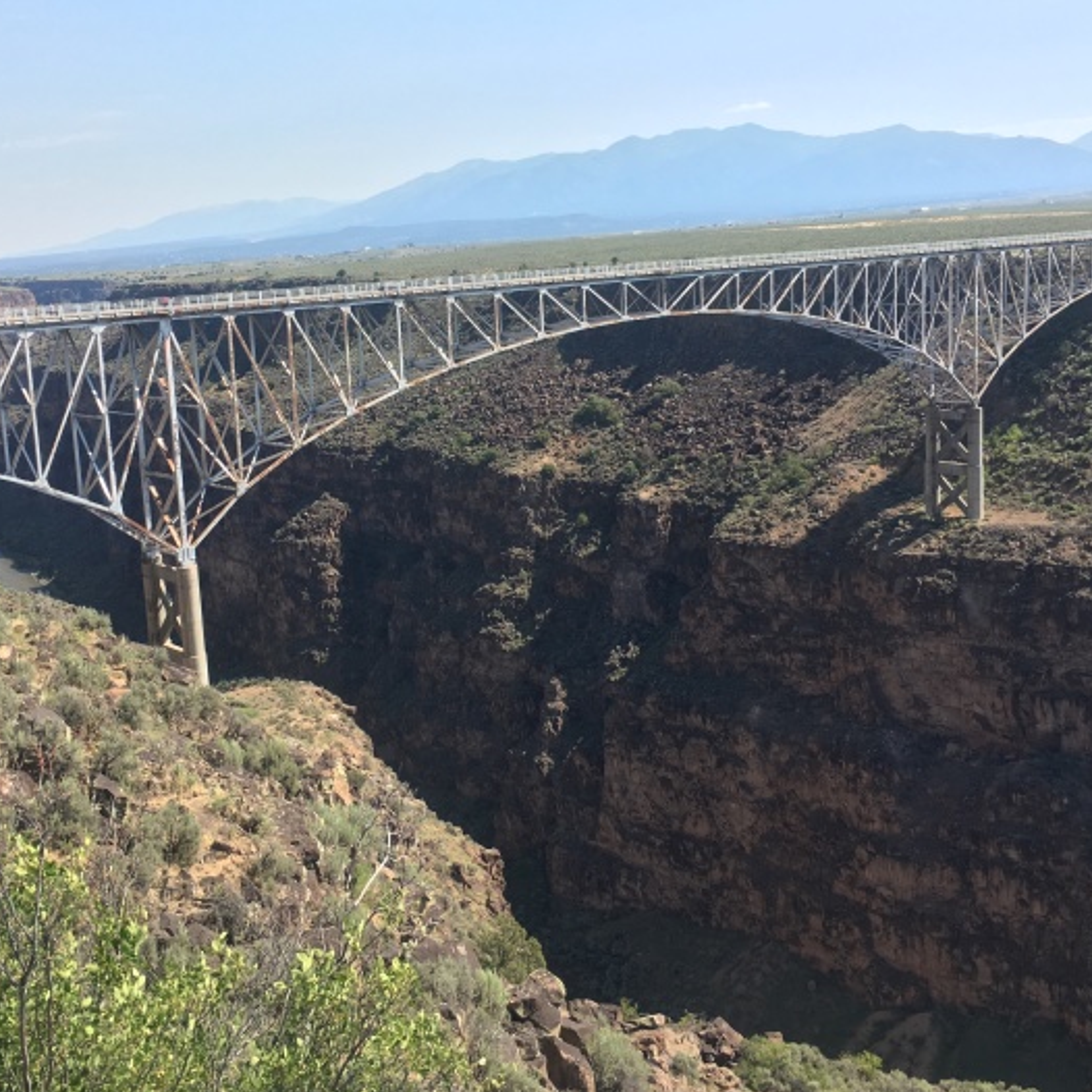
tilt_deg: -10.5
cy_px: 490
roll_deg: +4.6
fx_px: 1392
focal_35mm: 39
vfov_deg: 42.8
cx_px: 434
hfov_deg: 42.6
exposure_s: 1/641
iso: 25
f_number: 2.2
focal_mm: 4.15
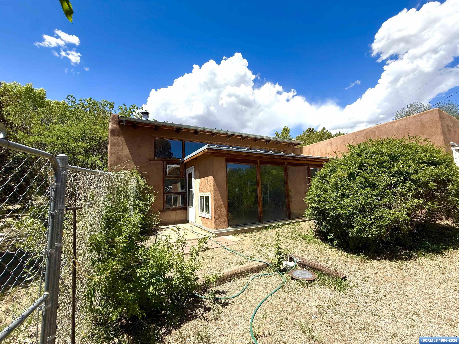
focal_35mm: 14
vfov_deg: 85.7
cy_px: 172
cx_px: 230
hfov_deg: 102.1
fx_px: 186
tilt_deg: +6.1
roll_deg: +1.1
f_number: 2.2
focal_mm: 2.22
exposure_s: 1/1901
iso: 64
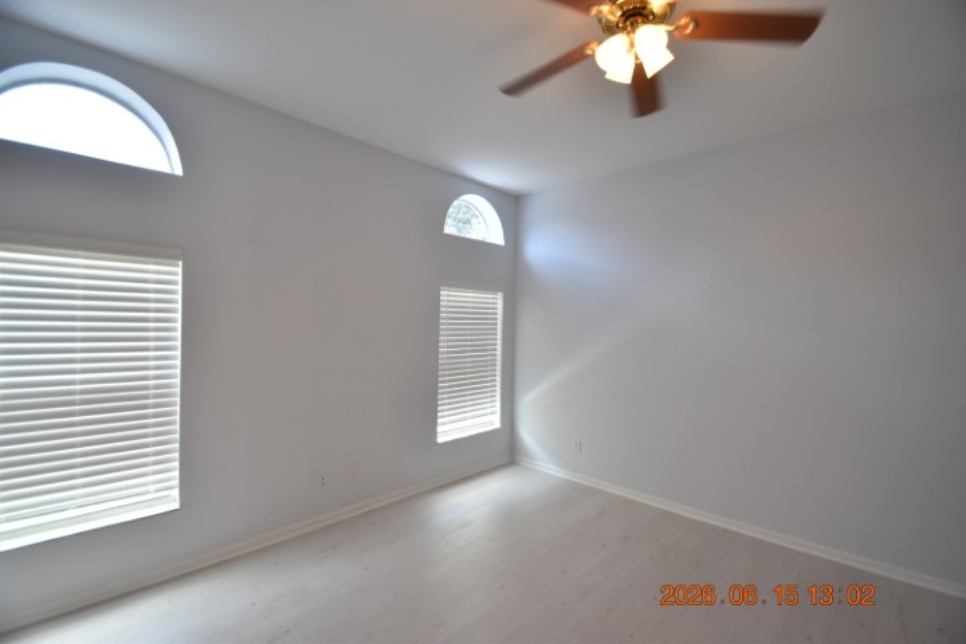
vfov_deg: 77.3
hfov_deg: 100.4
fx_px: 402
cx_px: 483
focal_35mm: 15
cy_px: 322
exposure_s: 1/125
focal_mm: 10
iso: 800
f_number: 3.5
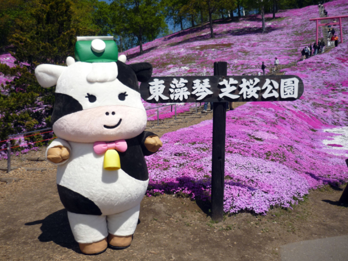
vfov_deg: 42.9
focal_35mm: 33
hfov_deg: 55.4
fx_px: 332
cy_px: 130
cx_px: 174
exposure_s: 1/320
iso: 100
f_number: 8
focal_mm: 5.5
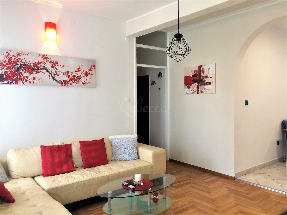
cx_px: 144
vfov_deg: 48.2
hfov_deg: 61.7
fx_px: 240
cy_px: 108
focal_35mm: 29
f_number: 2.2
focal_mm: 4.15
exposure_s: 1/33
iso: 64
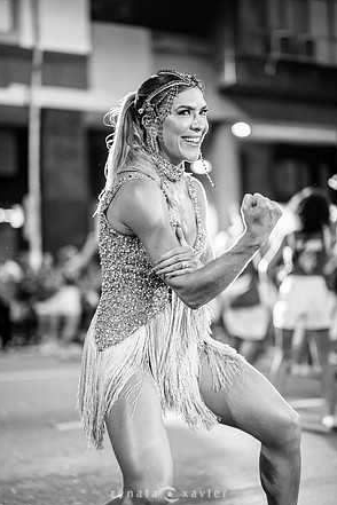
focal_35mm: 51
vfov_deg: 38.9
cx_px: 167
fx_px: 716
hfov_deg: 26.5
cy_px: 257
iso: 2000
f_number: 1.2
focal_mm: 50
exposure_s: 1/320
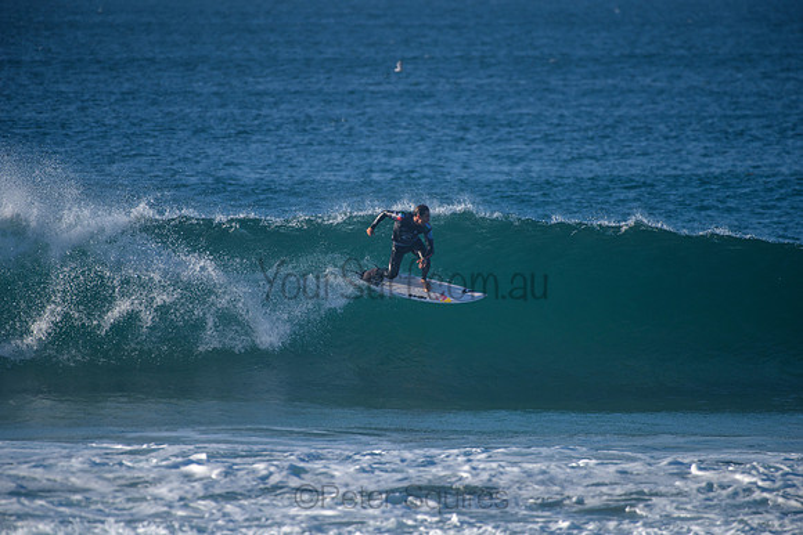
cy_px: 268
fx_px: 11486
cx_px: 402
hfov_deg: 4.0
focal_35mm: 515
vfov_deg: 2.7
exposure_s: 1/2000
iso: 200
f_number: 5.6
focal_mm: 500
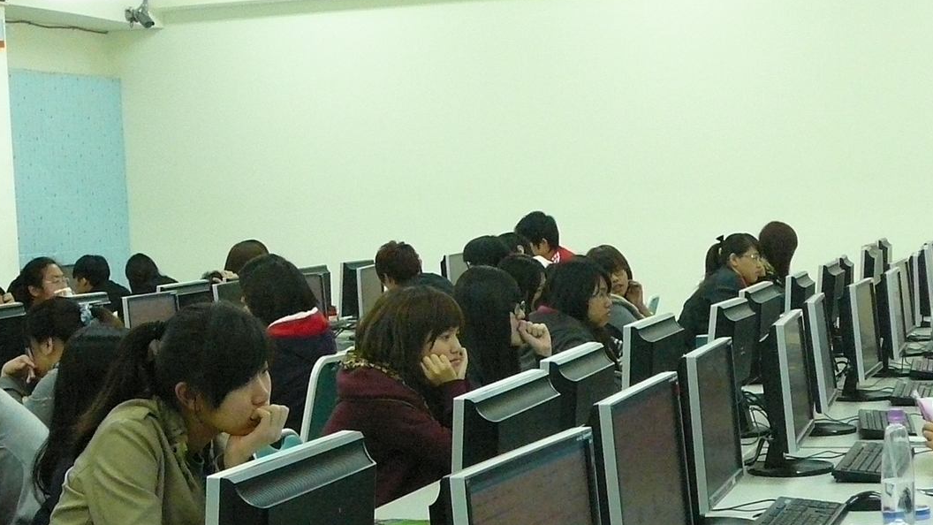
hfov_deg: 27.2
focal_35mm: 78
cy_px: 346
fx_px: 1930
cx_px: 526
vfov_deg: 15.5
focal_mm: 6.4
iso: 400
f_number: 3.2
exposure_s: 1/60
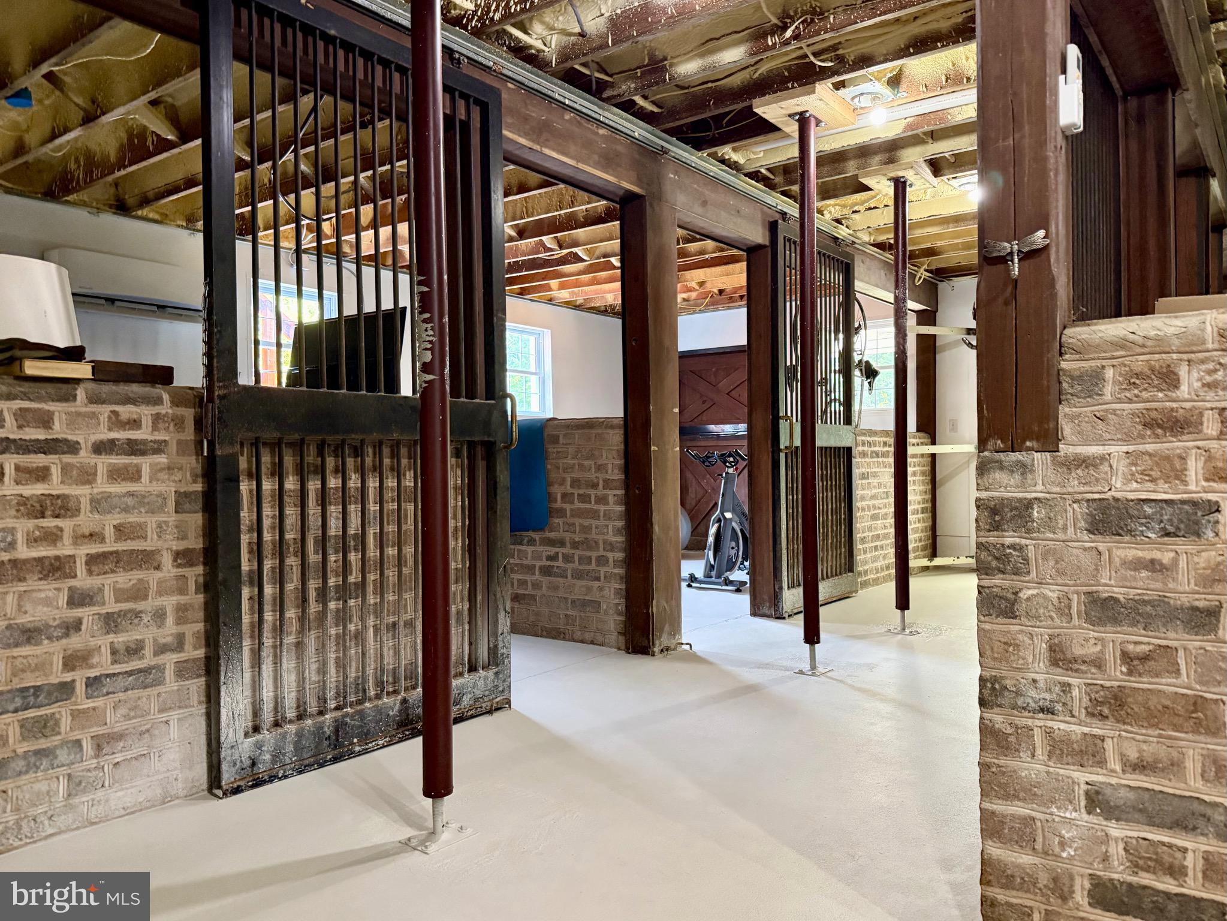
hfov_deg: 71.6
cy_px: 460
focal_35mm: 24
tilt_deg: -0.3
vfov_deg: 56.8
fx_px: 851
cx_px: 614
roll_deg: -1.2
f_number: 1.78
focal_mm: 6.76
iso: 640
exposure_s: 1/60
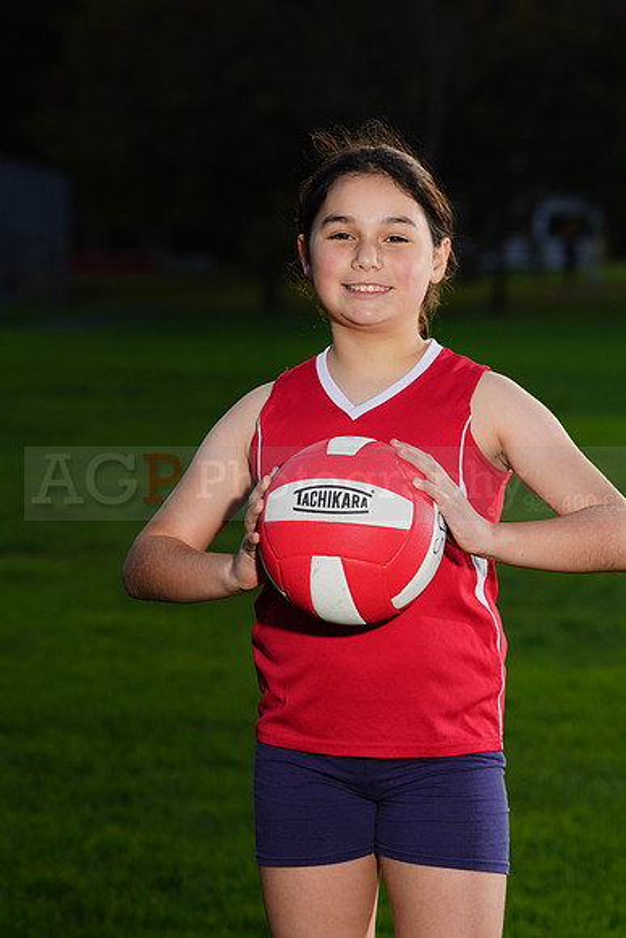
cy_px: 469
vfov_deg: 9.8
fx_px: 5448
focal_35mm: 209
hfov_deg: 6.6
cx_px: 313
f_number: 10
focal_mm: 209
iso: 200
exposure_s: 1/250
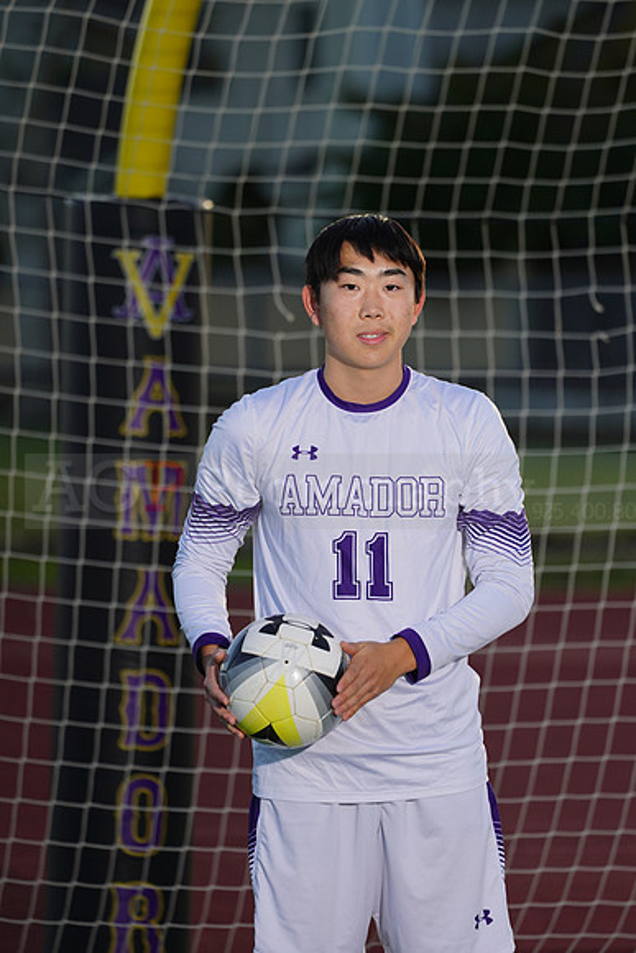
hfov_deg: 3.4
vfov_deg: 5.2
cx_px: 318
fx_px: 10593
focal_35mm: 400
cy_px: 476
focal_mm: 400
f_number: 8
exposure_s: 1/200
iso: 100
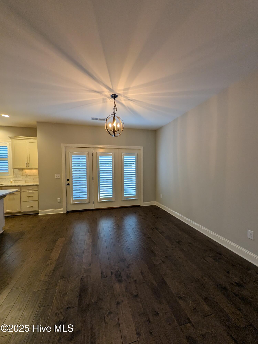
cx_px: 129
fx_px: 129
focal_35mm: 13
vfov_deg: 106.2
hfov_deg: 89.9
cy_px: 172
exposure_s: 1/60
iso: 93
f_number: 2.2
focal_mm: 1.54
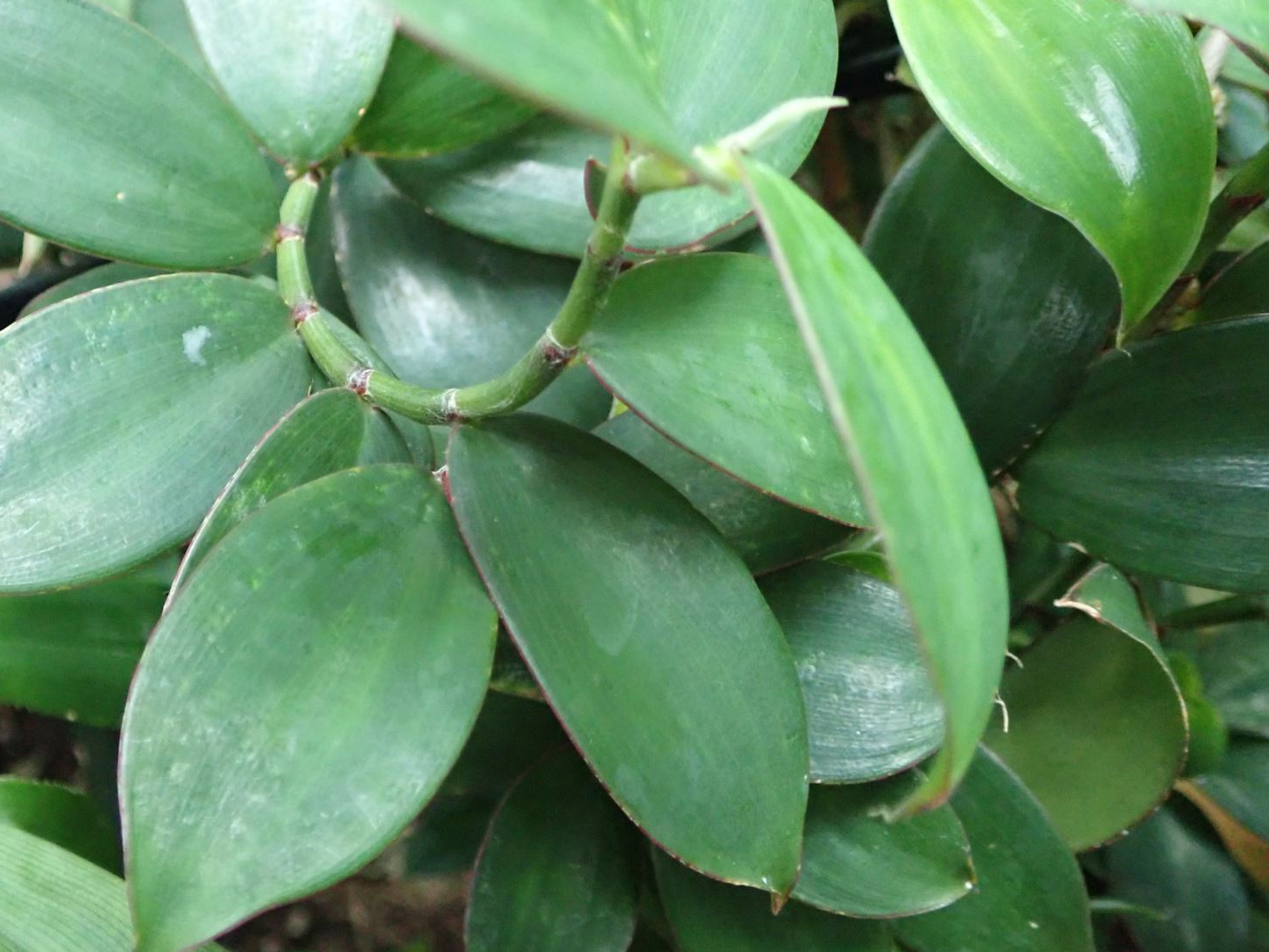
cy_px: 408
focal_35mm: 41
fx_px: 1503
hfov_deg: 45.3
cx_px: 455
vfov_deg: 35.1
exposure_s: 1/50
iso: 1000
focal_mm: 5.5
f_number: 2.3
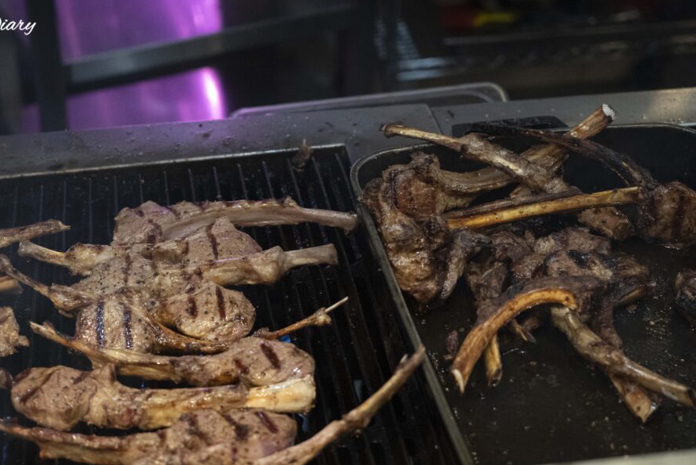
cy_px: 264
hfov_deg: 29.2
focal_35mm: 69
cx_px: 307
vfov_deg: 19.7
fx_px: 1334
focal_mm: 60
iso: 12800
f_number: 5.6
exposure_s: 1/160
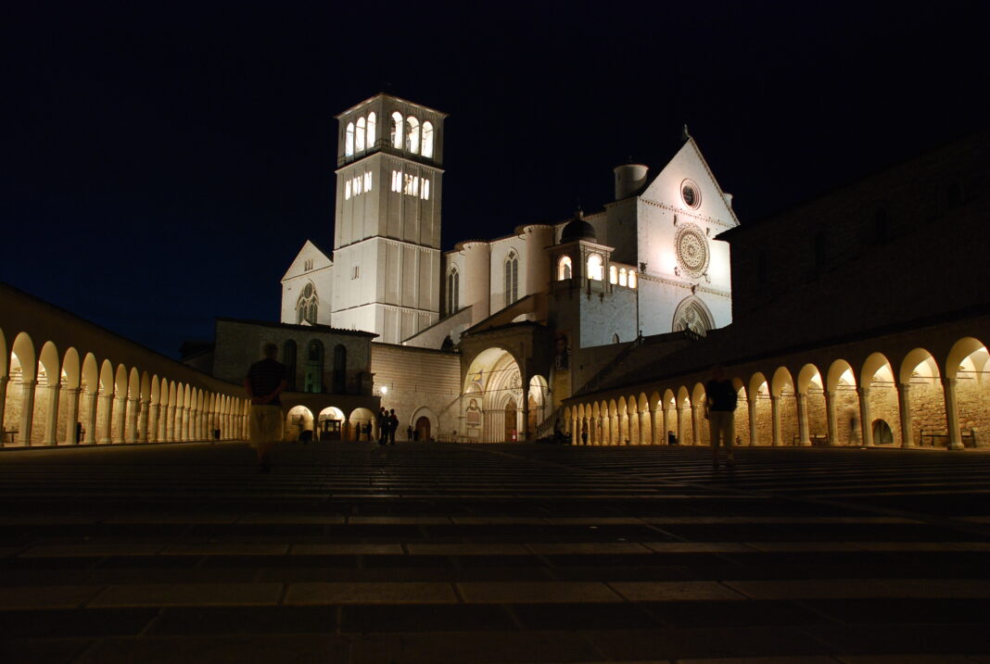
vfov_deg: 40.1
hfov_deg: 57.1
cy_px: 332
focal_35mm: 33
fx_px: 909
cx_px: 495
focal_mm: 22
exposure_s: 1/2
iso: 400
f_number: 3.8
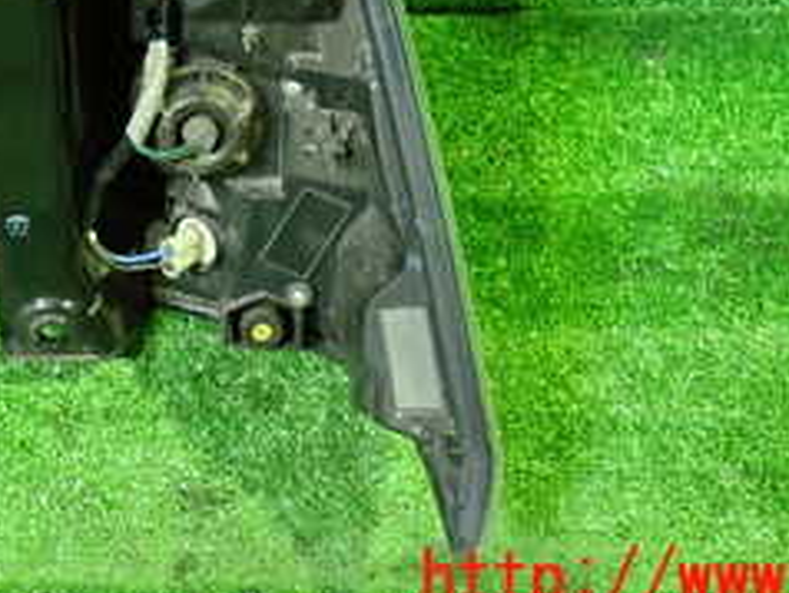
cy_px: -123
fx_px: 1437
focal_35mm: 63
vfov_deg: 21.6
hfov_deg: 30.1
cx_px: 176
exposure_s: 1/30
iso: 640
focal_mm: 4.5
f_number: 2
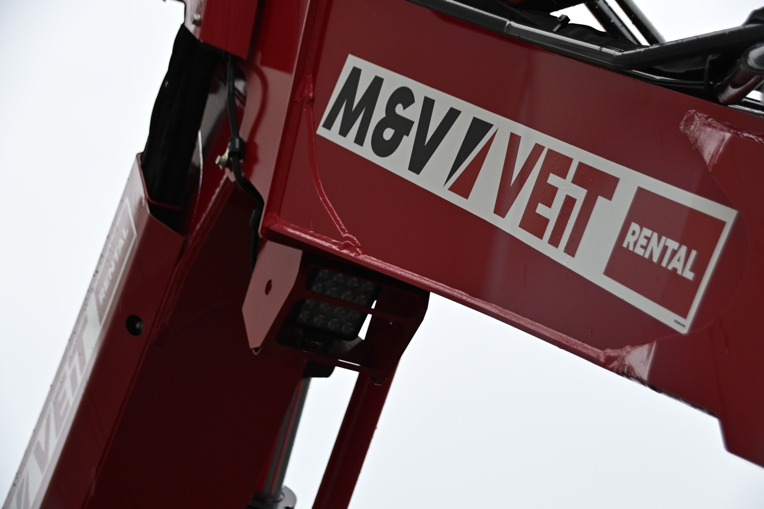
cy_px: 254
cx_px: 382
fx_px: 1401
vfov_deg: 20.6
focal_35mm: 66
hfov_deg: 30.5
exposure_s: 1/250
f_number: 4.5
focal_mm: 44
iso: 400
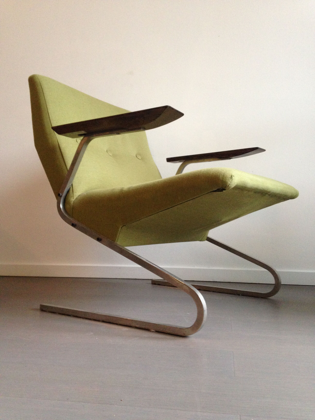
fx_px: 400
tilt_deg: +0.6
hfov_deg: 42.9
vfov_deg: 55.4
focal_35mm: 33
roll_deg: -0.4
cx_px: 158
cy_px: 210
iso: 250
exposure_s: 1/20
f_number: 2.4
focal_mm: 4.12
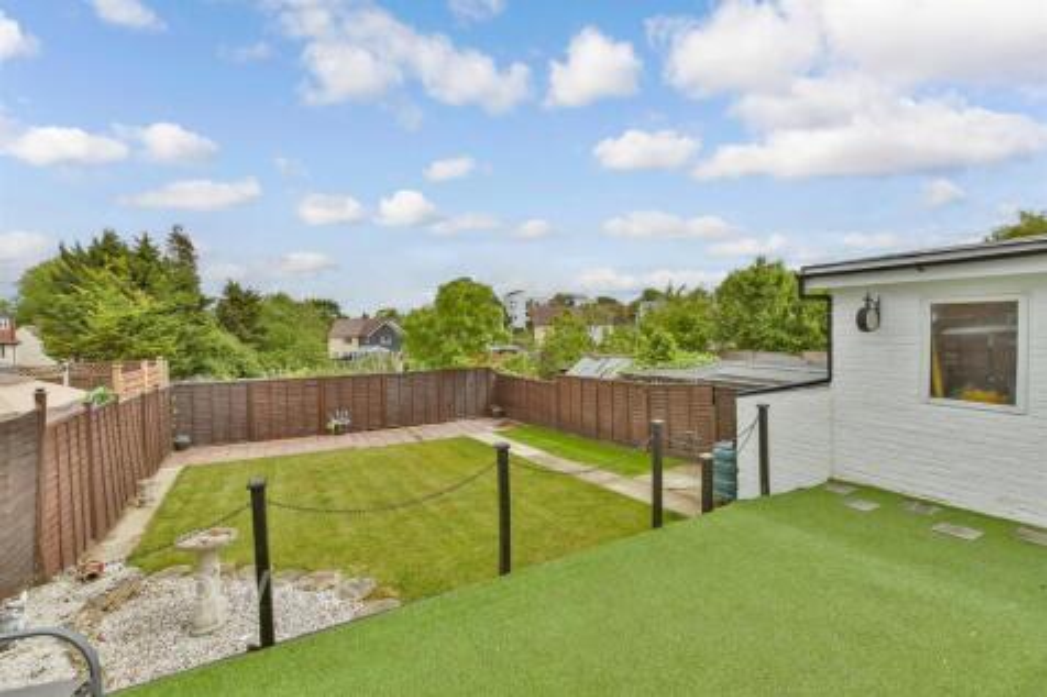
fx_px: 436
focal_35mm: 15
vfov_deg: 77.3
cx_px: 524
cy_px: 348
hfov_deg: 100.4
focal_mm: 10
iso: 500
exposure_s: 1/400
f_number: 10
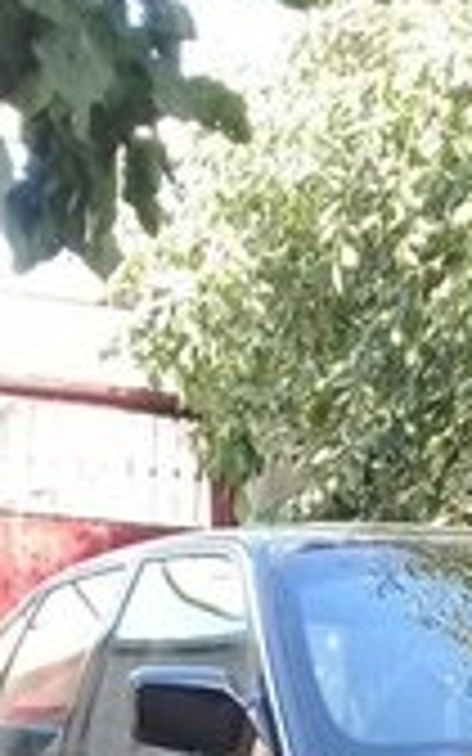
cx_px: 441
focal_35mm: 97
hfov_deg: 13.3
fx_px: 1996
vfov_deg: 19.7
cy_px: 990
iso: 64
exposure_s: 1/100
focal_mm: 3.3
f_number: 2.2
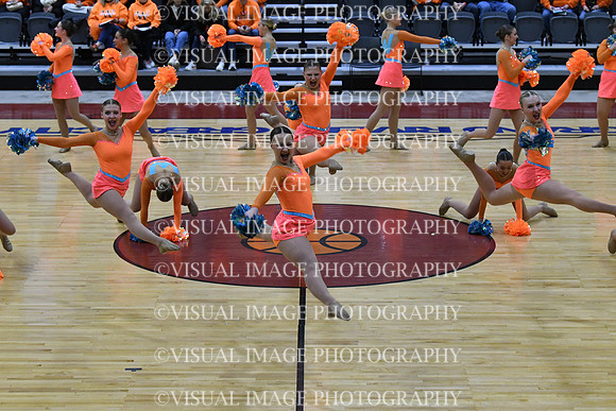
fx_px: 1797
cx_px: 308
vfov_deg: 13.0
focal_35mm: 105
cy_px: 206
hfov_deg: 19.5
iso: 4000
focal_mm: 70
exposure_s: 1/500
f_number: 4
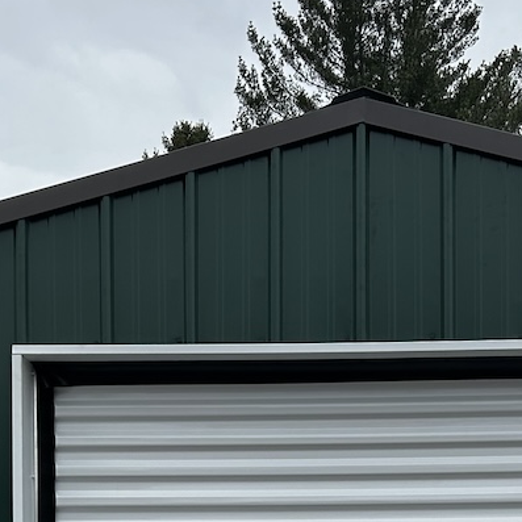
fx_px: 1348
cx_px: 329
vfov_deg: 20.3
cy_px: 652
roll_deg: -1.4
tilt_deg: -1.3
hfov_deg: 21.9
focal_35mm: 79
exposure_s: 1/2762
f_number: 1.5
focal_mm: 5.7
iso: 50
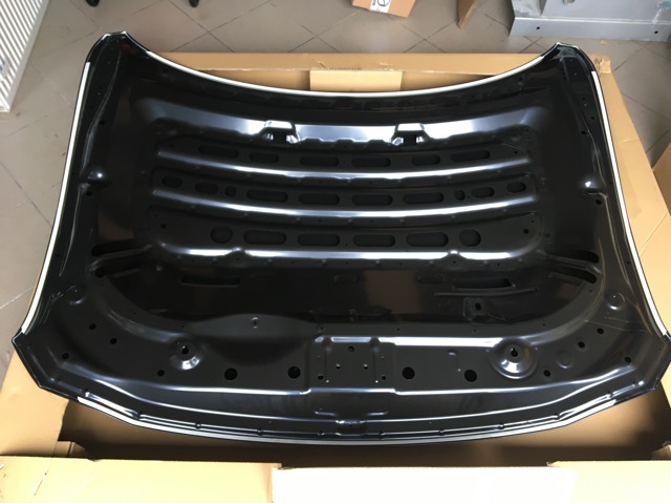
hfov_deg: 61.7
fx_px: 562
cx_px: 336
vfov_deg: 48.2
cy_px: 252
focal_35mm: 29
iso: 64
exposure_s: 1/33
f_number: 2.2
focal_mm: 4.15
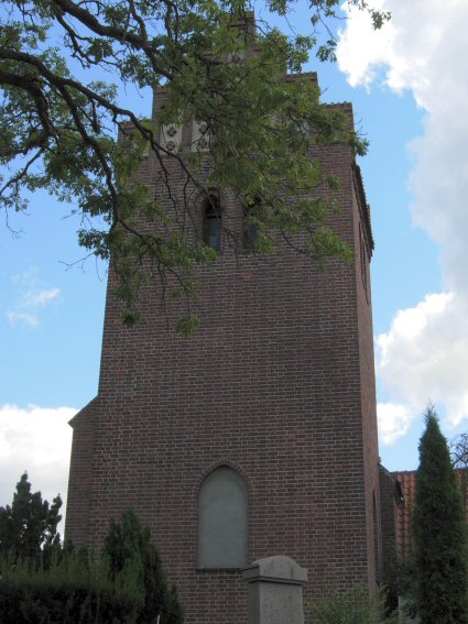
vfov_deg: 51.4
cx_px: 234
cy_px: 312
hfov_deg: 39.6
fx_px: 649
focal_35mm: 36
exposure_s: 1/228
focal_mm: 7.5
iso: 50
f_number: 5.4
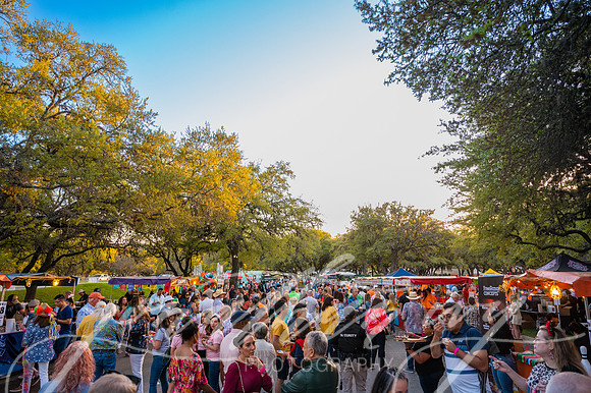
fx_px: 394
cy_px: 196
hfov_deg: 73.8
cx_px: 296
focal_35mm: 24
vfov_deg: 53.1
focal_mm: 24
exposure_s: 1/640
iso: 1600
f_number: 4
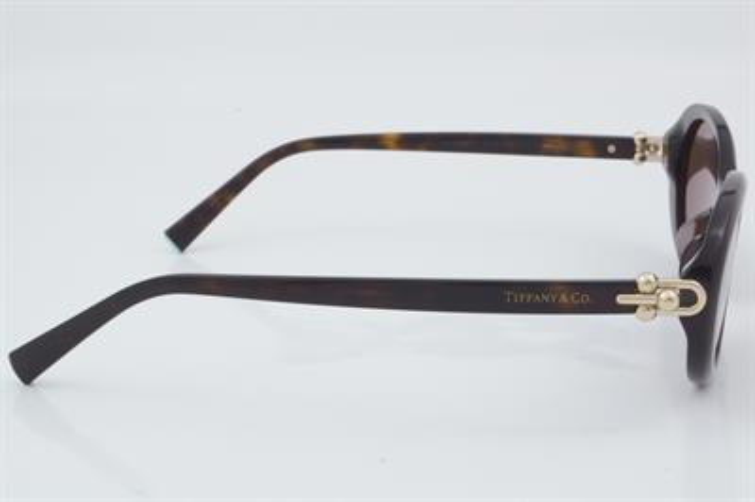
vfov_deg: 18.2
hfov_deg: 27.0
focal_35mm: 75
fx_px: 1572
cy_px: 251
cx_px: 378
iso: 100
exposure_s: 1/3
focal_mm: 50
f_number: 32
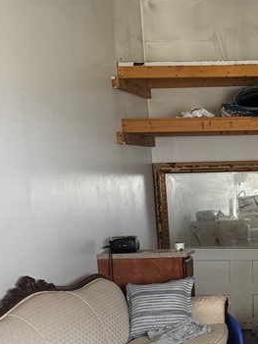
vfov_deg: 27.5
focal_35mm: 70
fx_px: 696
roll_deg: +2.1
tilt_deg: -7.2
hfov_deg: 19.4
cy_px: 252
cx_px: 333
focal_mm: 6.76
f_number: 1.78
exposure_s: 1/60
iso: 250
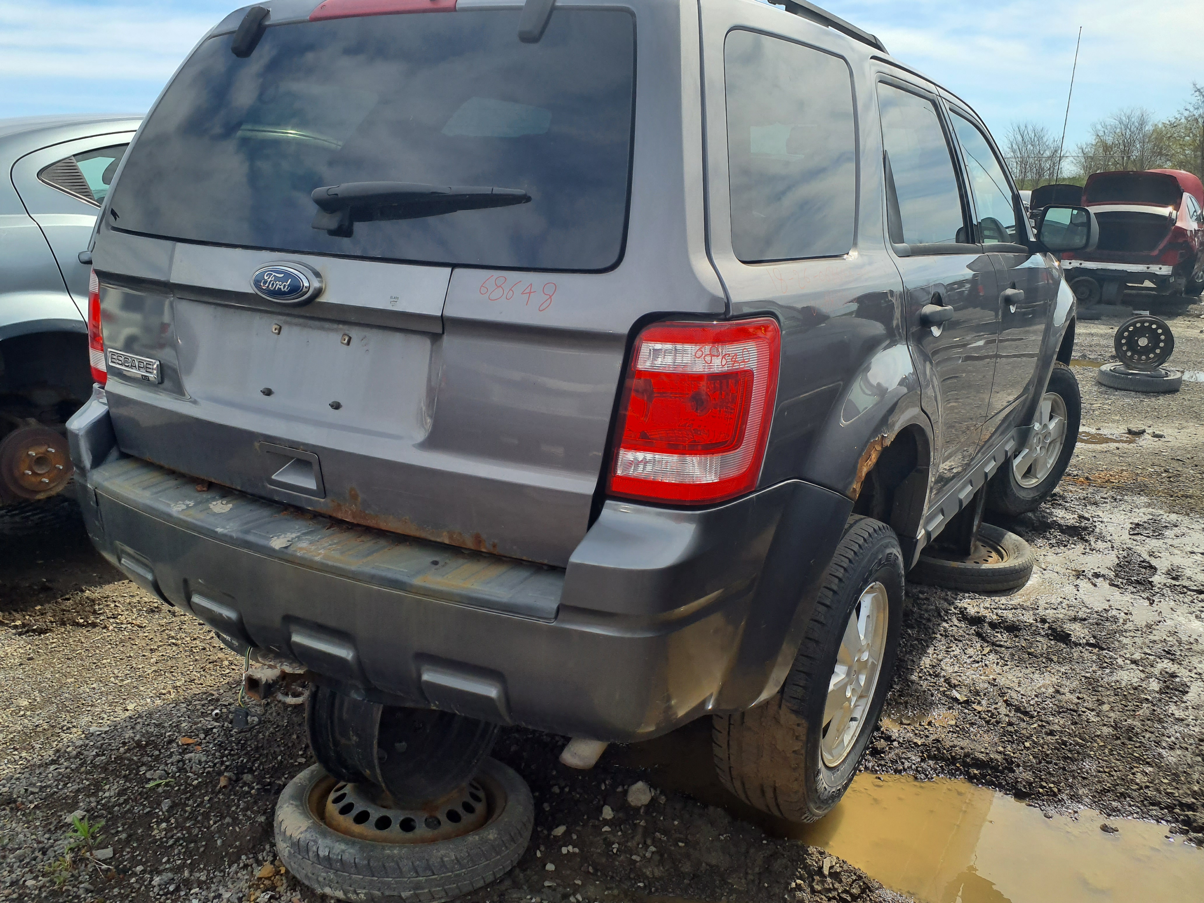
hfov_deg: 65.3
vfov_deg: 51.4
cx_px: 602
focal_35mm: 27
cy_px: 452
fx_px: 939
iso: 40
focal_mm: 3.58
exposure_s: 1/1072
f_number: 1.9
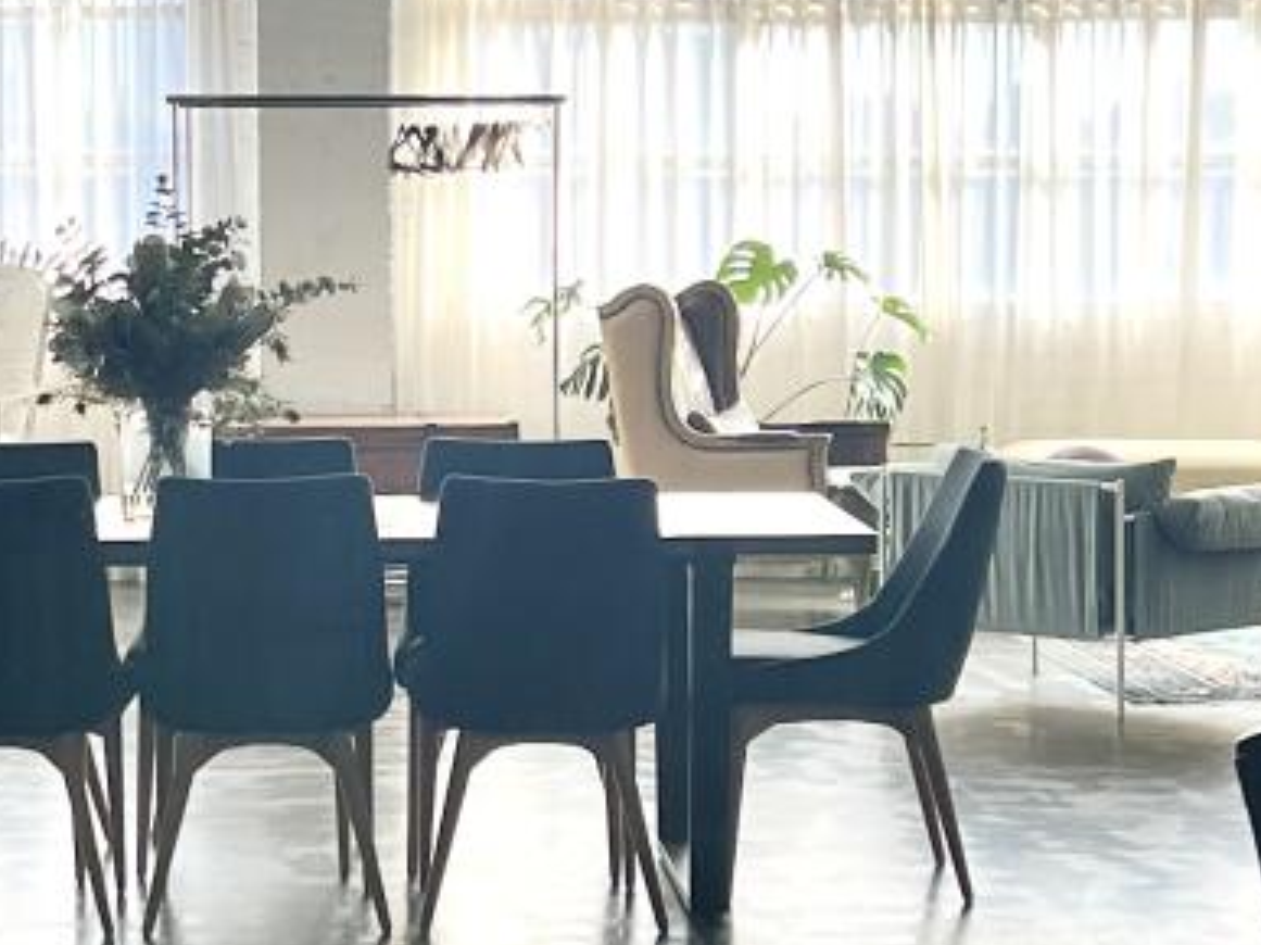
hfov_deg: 17.4
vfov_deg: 13.1
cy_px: 391
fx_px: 4115
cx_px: 368
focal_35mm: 113
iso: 50
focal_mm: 5.7
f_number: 1.5
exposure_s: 1/331
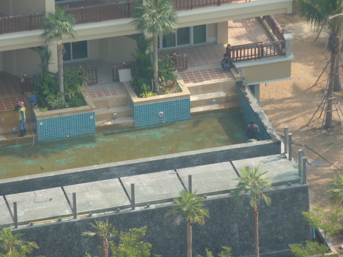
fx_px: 2973
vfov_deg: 5.0
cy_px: 128
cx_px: 172
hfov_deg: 6.6
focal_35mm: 300
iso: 80
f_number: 4.9
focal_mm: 49.2
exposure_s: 1/250
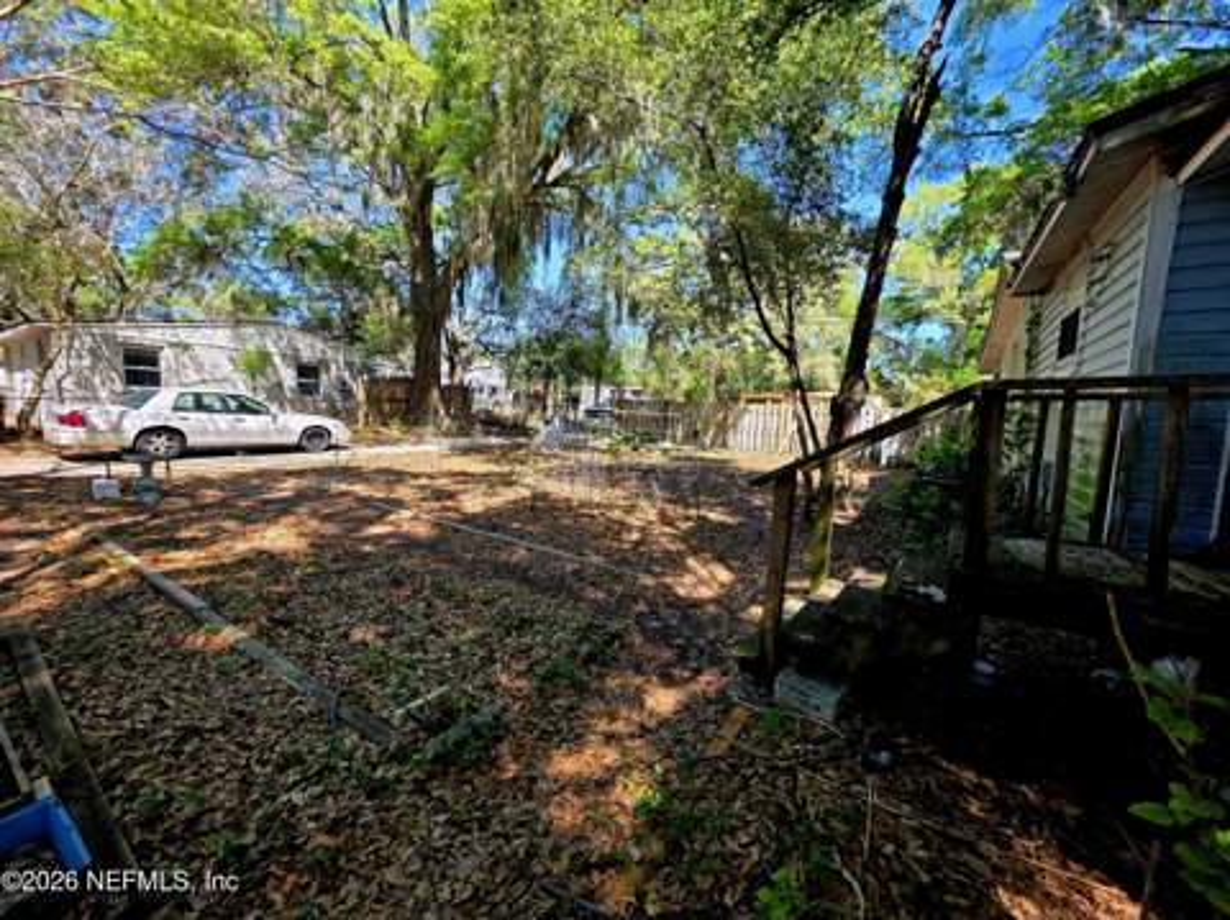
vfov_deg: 89.8
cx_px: 615
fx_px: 461
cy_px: 460
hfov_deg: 106.2
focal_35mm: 13
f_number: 1.9
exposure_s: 1/400
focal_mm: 2.2
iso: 40
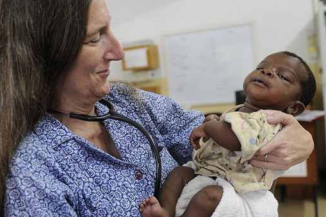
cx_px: 146
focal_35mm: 41
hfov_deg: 47.4
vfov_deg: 32.5
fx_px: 371
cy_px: 110
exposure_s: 1/80
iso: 500
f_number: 2.8
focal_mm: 24
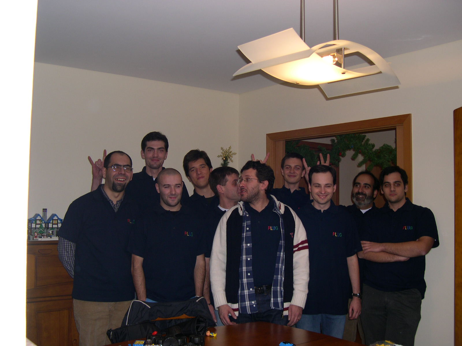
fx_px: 507
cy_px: 173
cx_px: 231
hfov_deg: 49.0
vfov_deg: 37.7
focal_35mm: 38
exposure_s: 1/60
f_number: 2.8
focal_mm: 8
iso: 100
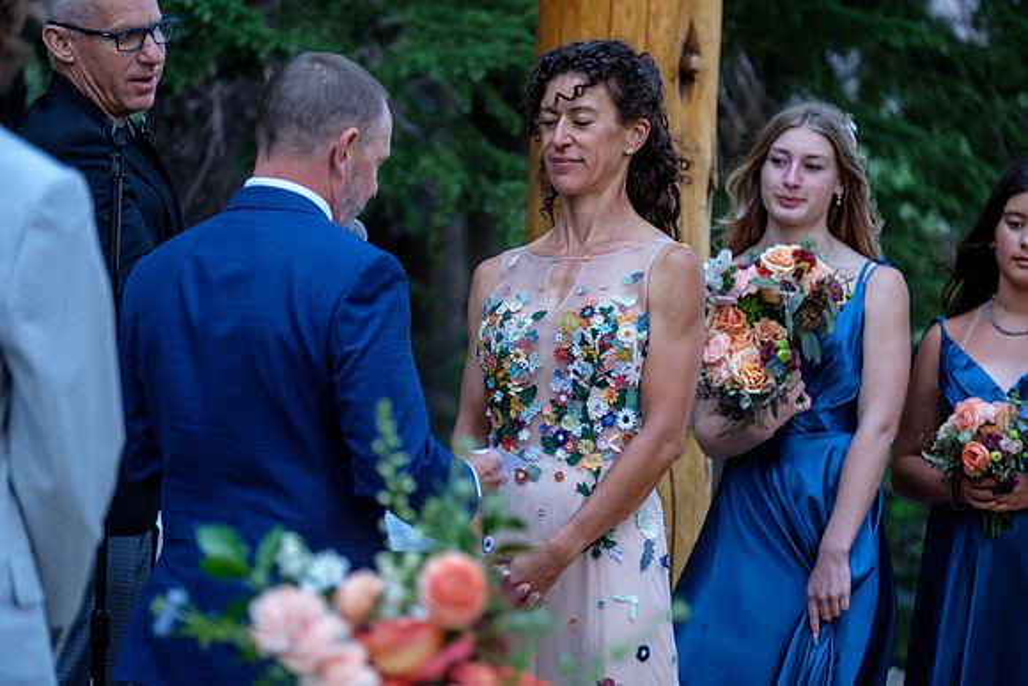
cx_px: 514
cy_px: 343
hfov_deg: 13.4
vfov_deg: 9.0
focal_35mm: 153
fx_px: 4370
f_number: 2.8
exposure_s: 1/280
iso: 1000
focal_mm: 102.2
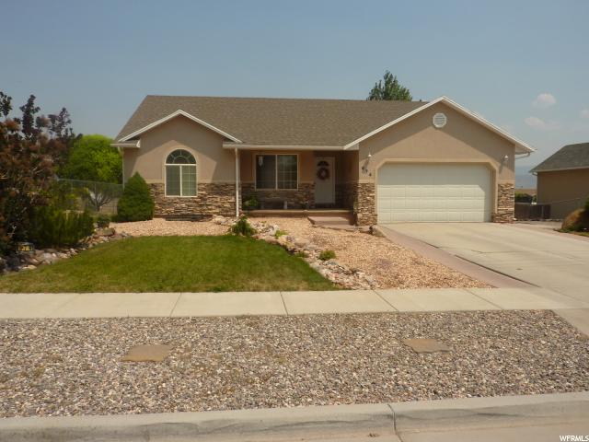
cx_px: 294
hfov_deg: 69.4
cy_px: 221
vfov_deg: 54.9
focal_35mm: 25
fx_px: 425
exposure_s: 1/640
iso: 80
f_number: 5.6
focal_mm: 4.1
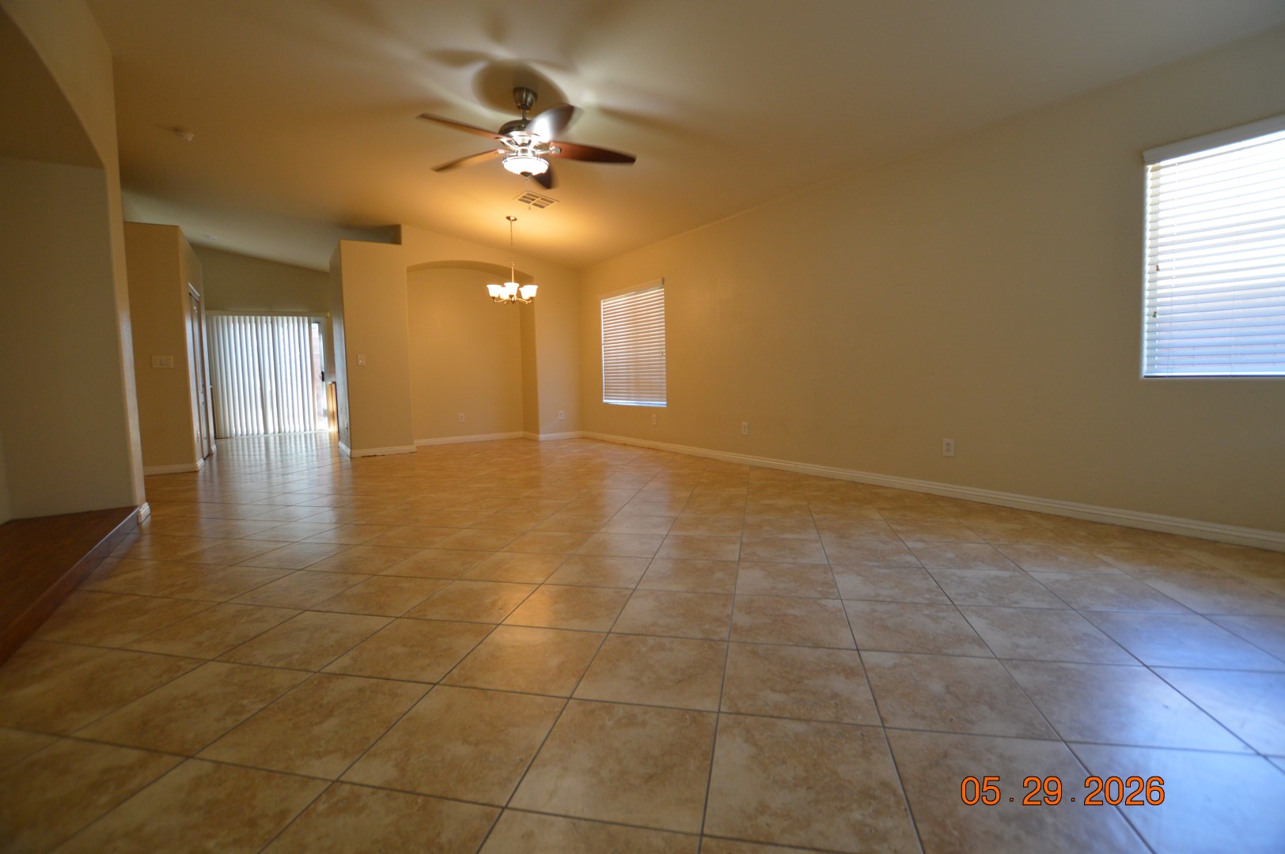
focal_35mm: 15
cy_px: 427
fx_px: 535
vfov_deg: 77.2
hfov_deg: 100.4
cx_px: 642
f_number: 3.5
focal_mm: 10
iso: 640
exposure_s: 1/60
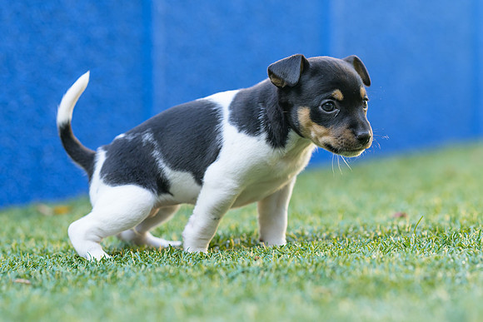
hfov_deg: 9.4
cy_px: 107
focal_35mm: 218
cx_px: 268
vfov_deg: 6.3
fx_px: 2926
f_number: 2.8
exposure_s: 1/640
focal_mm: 135
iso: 800
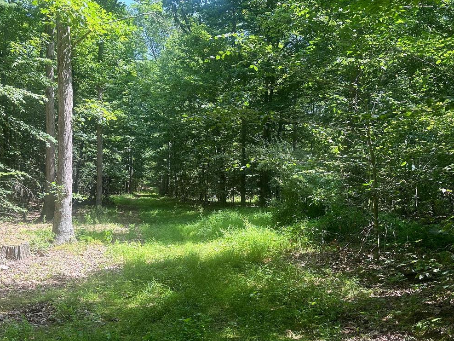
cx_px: 209
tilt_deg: -2.4
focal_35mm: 35
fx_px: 459
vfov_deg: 40.4
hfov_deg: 52.6
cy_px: 215
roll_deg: -2.0
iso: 80
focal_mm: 6.86
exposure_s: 1/411
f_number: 1.78
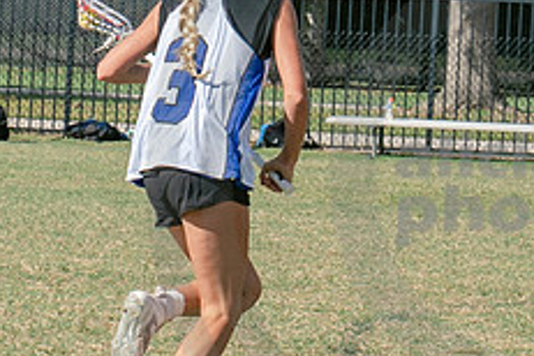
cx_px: 532
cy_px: 191
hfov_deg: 4.2
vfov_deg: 2.8
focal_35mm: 490
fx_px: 7268
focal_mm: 70
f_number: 5.6
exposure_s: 1/1000
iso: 250
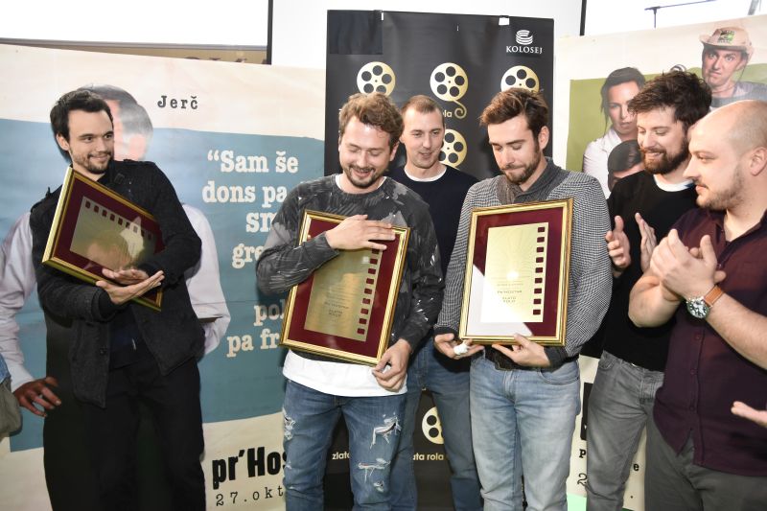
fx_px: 639
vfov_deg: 43.6
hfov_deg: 61.9
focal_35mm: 30
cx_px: 384
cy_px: 256
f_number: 2.8
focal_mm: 20
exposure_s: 1/80
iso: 800
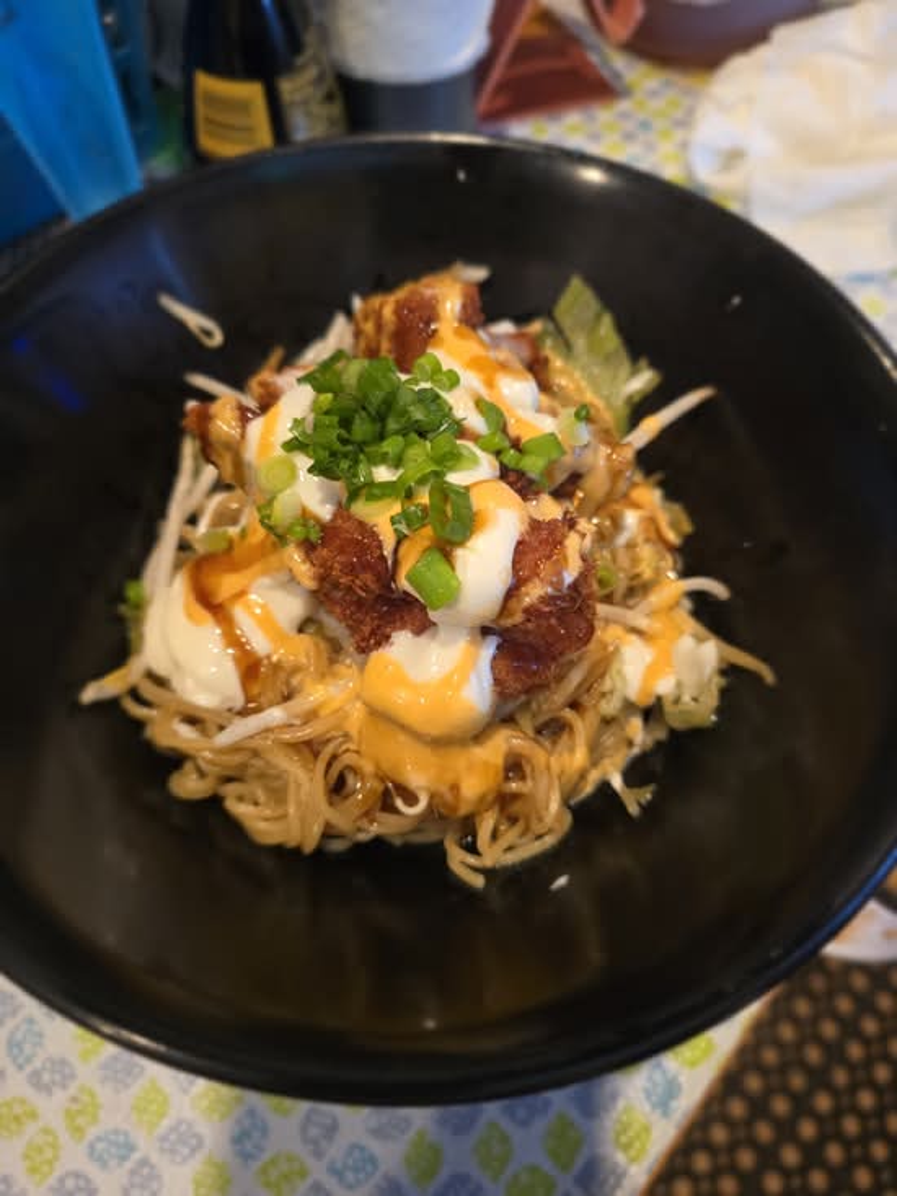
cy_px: 598
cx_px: 448
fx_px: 794
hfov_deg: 58.9
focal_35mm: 23
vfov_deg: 73.9
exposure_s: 1/30
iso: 400
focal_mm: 6.3
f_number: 1.7
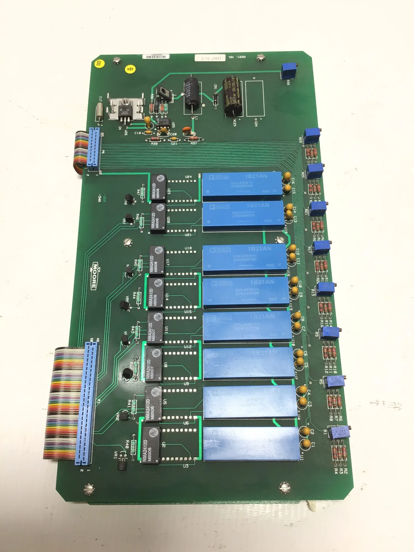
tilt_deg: -70.0
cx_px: 207
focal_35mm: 31
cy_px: 276
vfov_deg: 58.4
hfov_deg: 45.4
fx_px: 494
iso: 32
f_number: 2.4
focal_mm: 3.3
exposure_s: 1/120
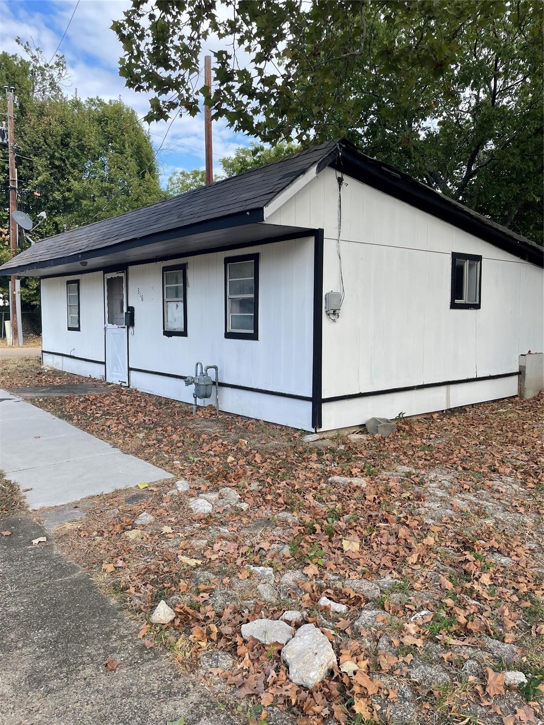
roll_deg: +0.5
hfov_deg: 53.1
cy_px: 362
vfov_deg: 67.3
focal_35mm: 26
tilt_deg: -3.8
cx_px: 272
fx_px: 545
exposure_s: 1/910
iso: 32
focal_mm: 4.2
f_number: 1.6
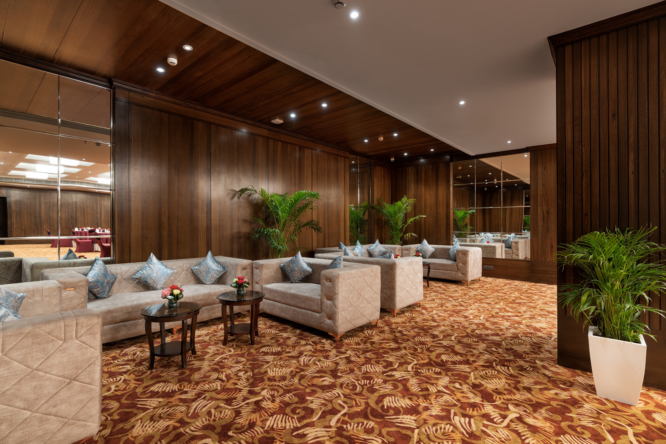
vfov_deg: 70.4
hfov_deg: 93.3
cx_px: 333
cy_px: 222
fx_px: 314
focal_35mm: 17
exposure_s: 3.2
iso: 100
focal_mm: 17
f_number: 8
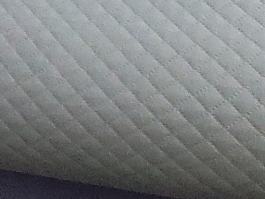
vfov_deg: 24.2
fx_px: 437
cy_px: -14
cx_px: 137
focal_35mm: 57
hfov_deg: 33.8
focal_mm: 1.65
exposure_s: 1/25
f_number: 2.2
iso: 928
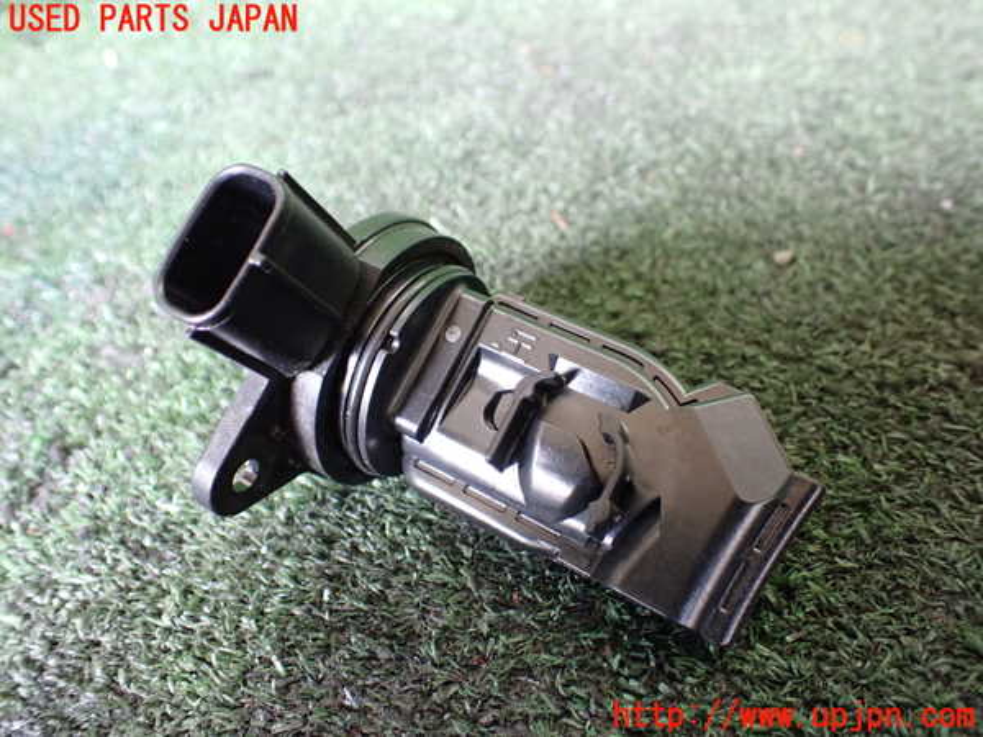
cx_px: 492
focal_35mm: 30
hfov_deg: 60.0
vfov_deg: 46.8
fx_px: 852
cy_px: 368
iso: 800
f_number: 2.3
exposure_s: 1/60
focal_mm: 5.4
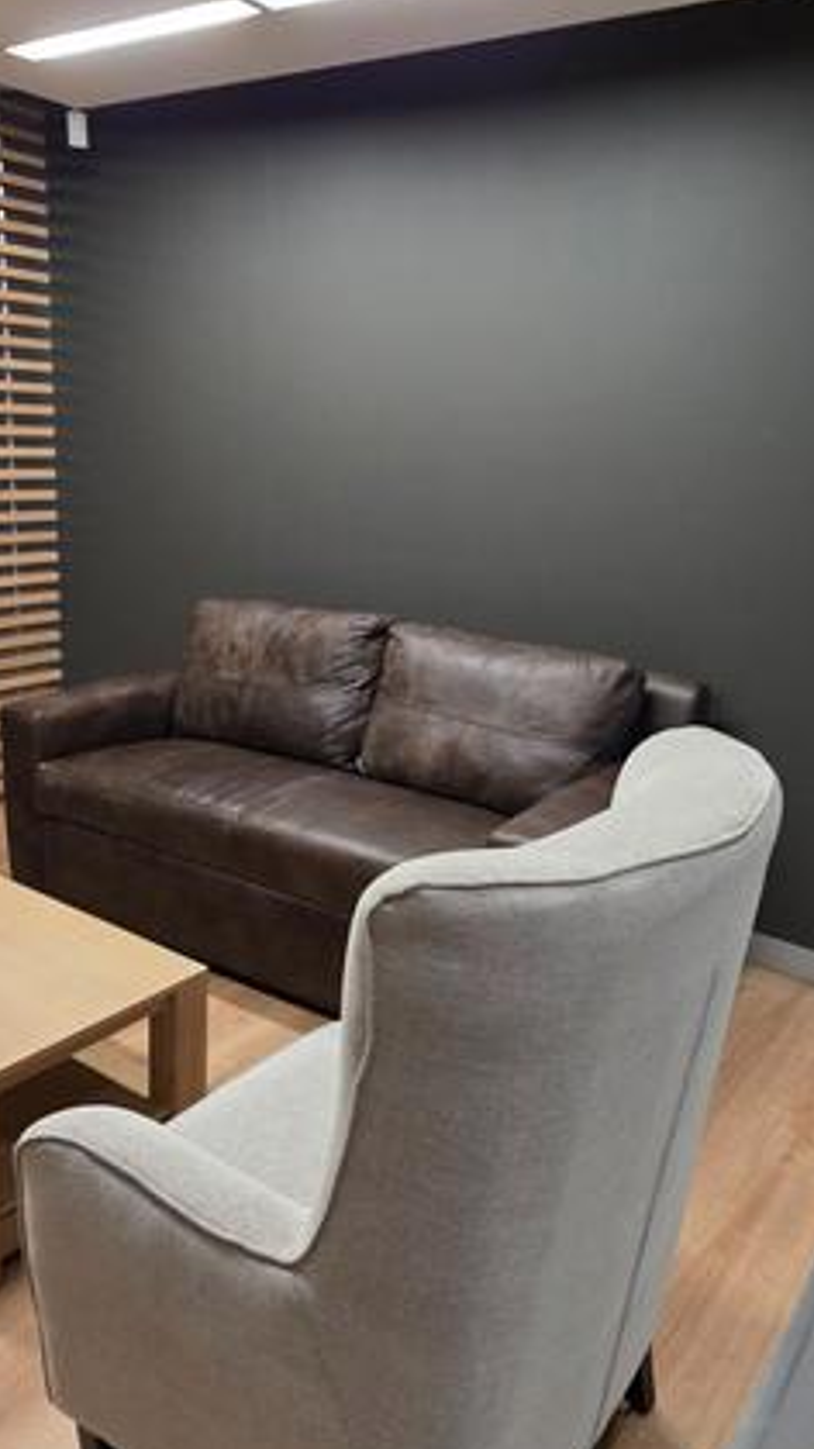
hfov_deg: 42.8
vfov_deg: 69.7
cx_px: 459
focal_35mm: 27
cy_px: 656
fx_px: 1037
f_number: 1.9
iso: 160
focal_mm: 2.2
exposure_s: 1/50
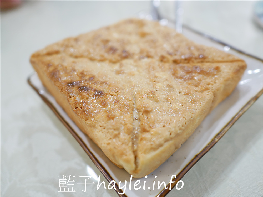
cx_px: 132
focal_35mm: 30
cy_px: 98
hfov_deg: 60.0
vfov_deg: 46.8
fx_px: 228
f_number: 1.7
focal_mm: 15
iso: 400
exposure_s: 1/60
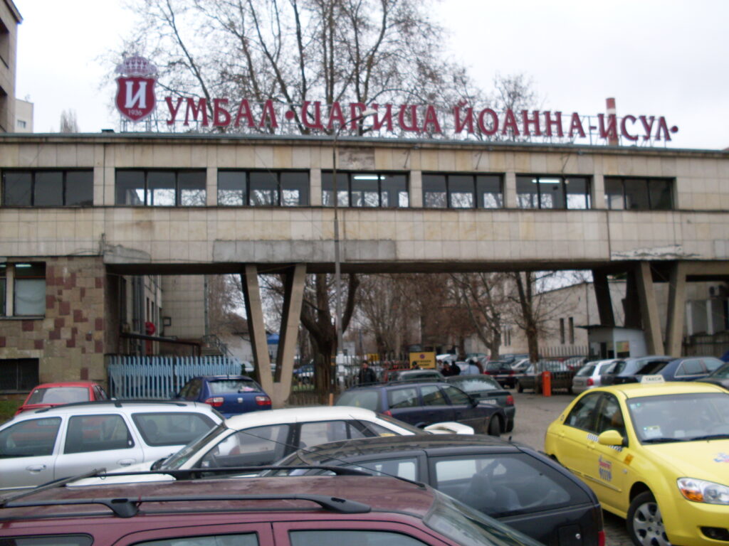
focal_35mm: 38
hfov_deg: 49.0
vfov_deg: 37.7
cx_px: 364
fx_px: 800
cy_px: 273
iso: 100
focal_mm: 6.3
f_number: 2.8
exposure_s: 1/90
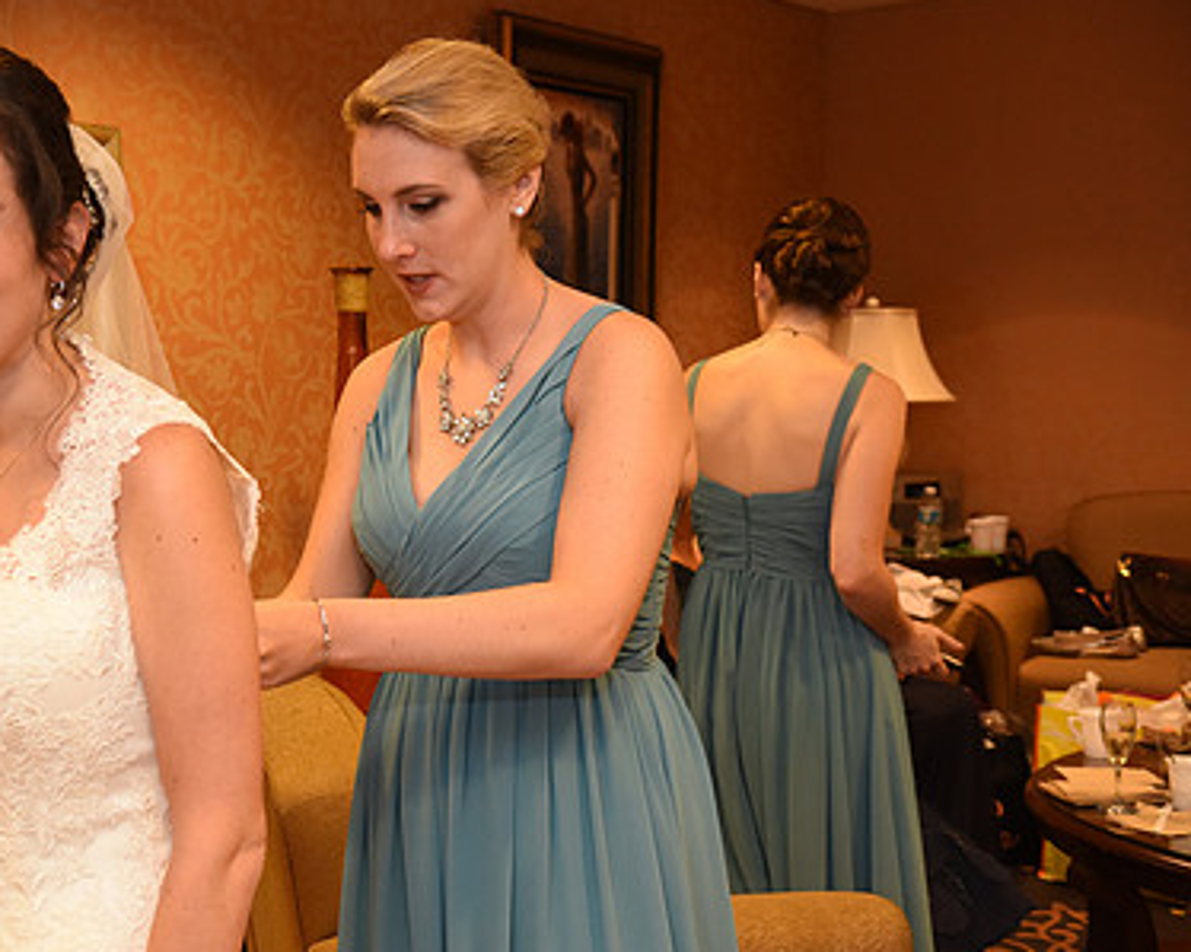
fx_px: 1797
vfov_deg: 29.7
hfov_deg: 36.0
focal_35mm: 51
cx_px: 334
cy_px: 457
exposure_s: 1/60
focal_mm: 35
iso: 2000
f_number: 5
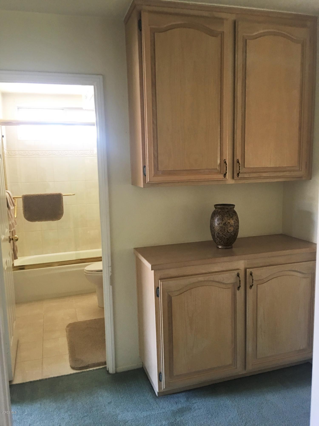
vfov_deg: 61.7
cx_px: 160
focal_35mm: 29
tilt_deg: -5.9
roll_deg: +2.6
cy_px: 213
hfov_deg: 48.2
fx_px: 356
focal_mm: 4.15
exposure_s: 1/15
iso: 64
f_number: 2.2
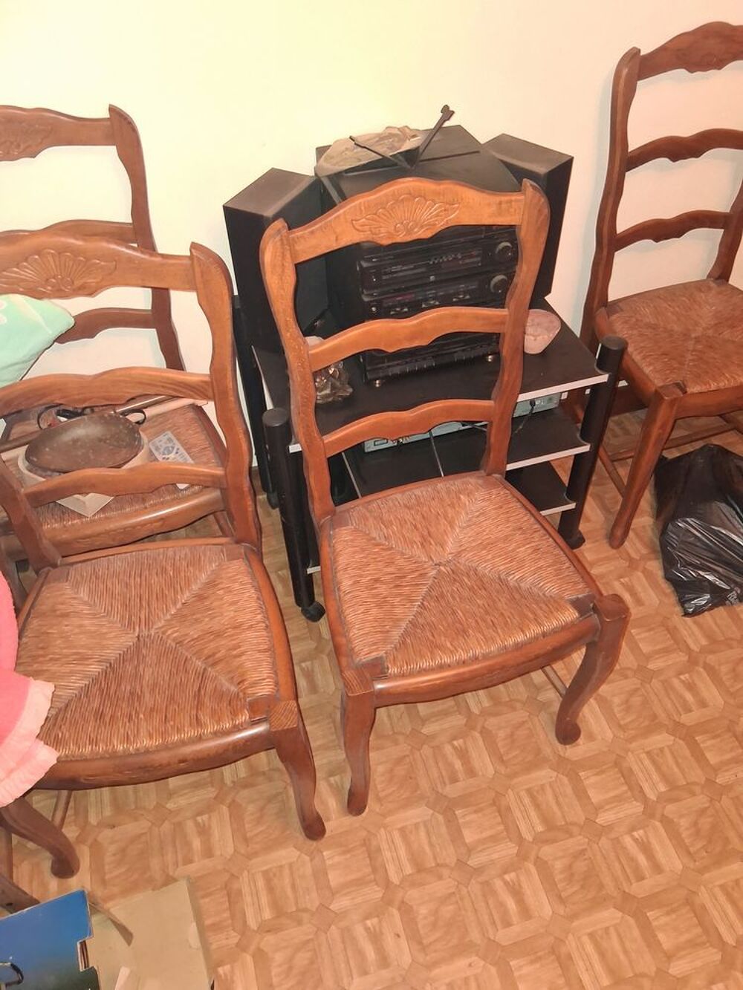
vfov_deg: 67.3
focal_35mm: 26
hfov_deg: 53.1
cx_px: 372
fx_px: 744
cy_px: 495
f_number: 1.8
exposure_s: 1/25
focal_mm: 3.98
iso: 640
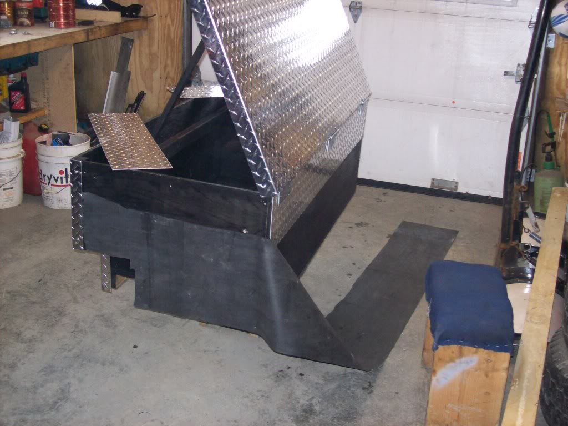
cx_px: 284
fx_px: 738
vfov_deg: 32.2
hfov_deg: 42.1
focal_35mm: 45
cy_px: 213
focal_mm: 7.6
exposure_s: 1/73.6
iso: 200
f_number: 3
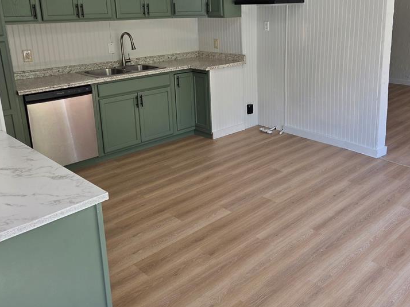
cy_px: 92
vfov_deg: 42.1
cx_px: 250
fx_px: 391
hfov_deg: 54.9
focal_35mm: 33
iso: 50
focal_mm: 5.4
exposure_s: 1/120
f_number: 1.8
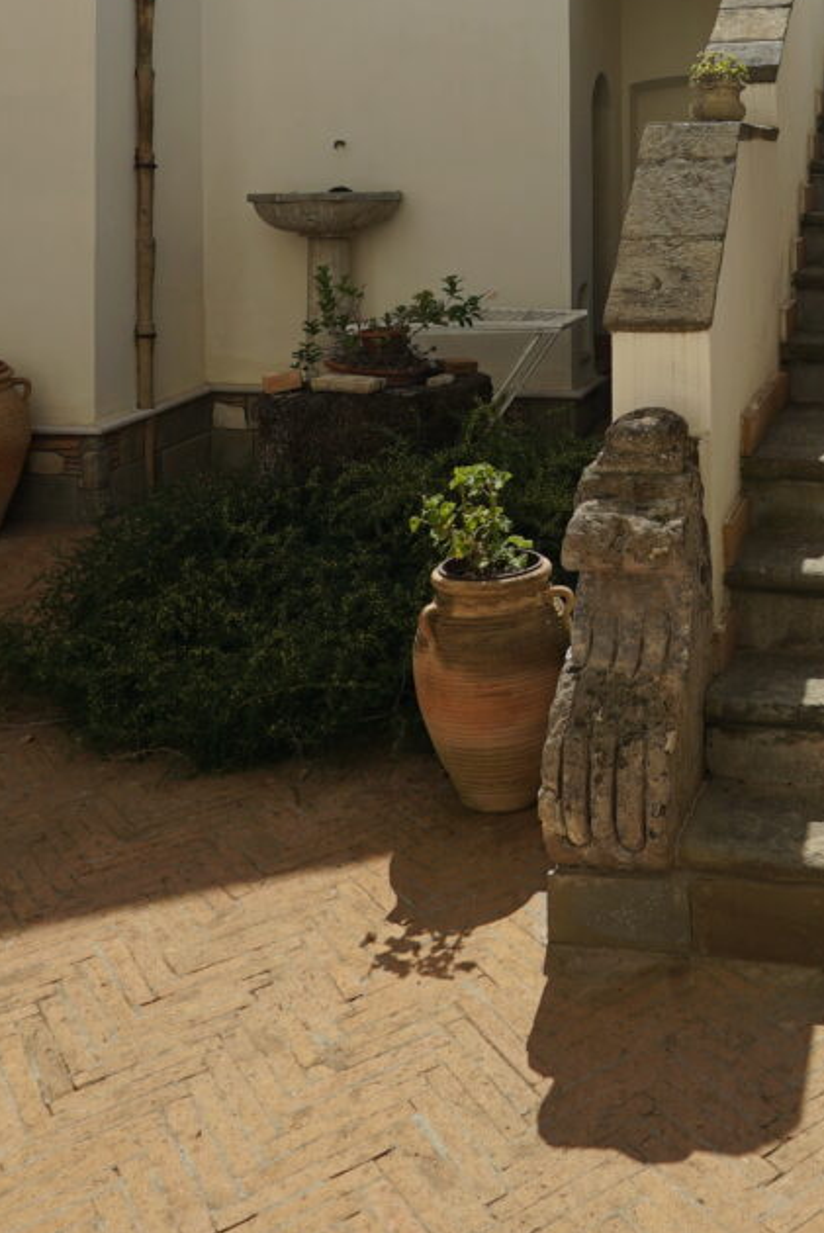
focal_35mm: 39
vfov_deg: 45.8
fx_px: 1337
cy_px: 174
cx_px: 683
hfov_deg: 33.1
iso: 100
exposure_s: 1/250
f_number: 11
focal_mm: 16
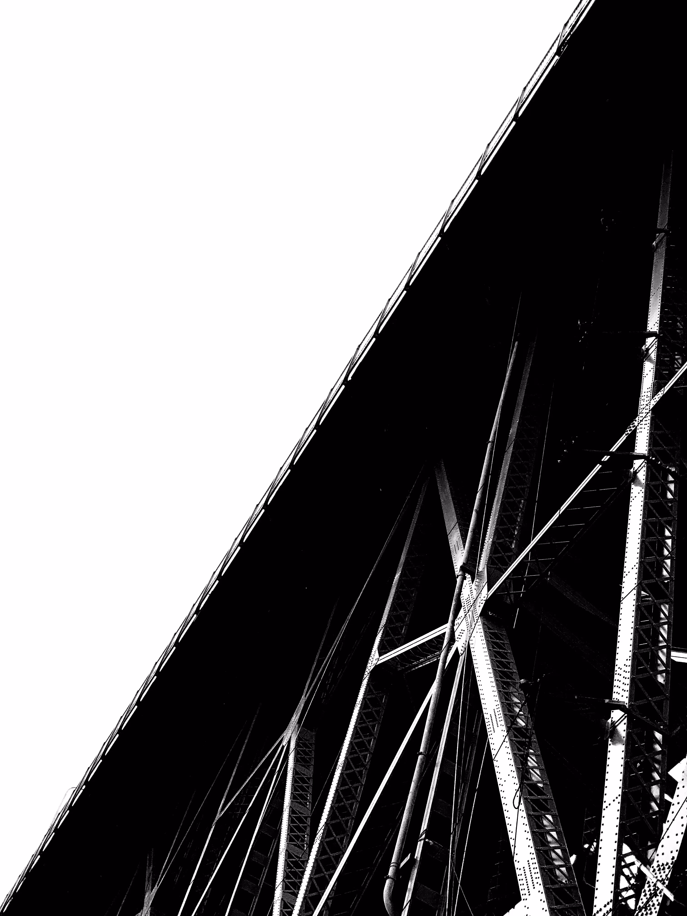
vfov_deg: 36.8
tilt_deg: +53.7
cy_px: 458
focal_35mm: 52
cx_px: 344
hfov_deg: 28.0
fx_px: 1376
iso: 16
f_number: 2.4
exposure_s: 1/2994
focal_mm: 6
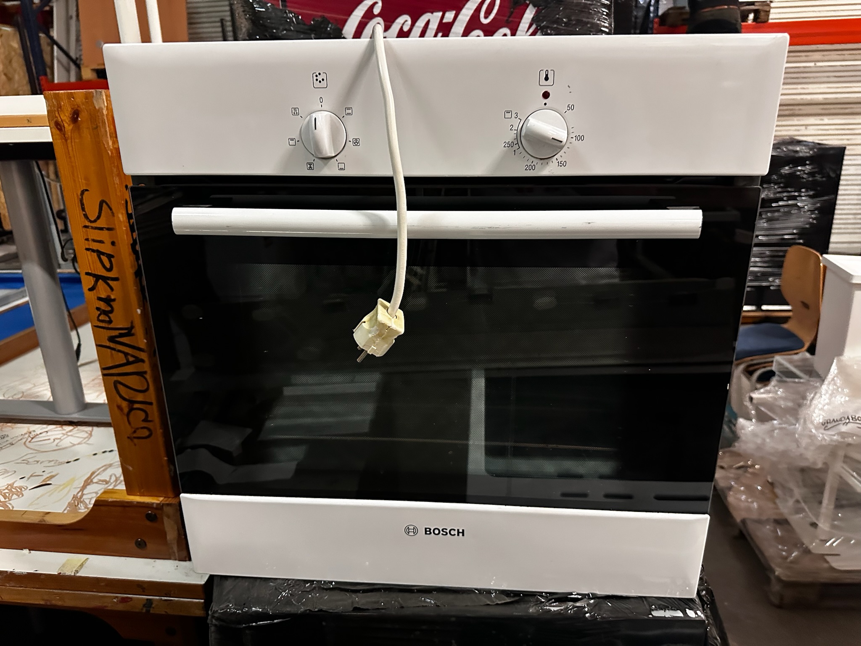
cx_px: 430
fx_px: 597
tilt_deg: -18.8
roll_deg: +0.4
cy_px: 323
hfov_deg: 71.6
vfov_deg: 56.8
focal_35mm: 24
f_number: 1.78
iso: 800
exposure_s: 1/33
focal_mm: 6.86
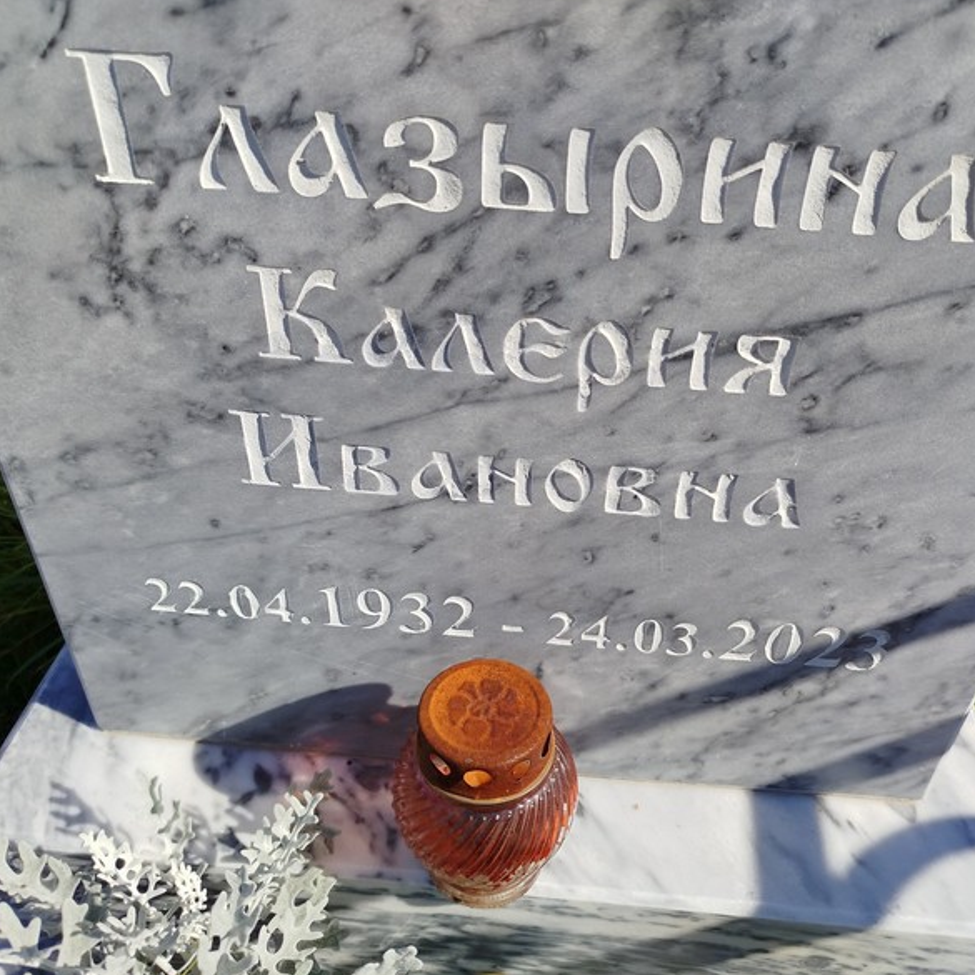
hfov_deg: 55.6
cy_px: 485
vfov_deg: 55.6
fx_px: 924
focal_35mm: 29
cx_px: 528
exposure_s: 1/1162
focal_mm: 5.31
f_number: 1.7
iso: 50
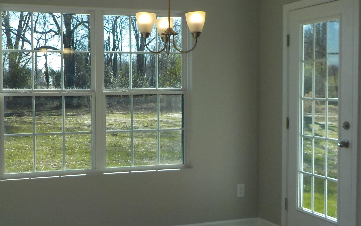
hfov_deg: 38.5
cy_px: 118
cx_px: 129
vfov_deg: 24.9
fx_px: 512
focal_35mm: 52
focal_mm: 4.1
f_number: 3.3
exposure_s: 1/500
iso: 125
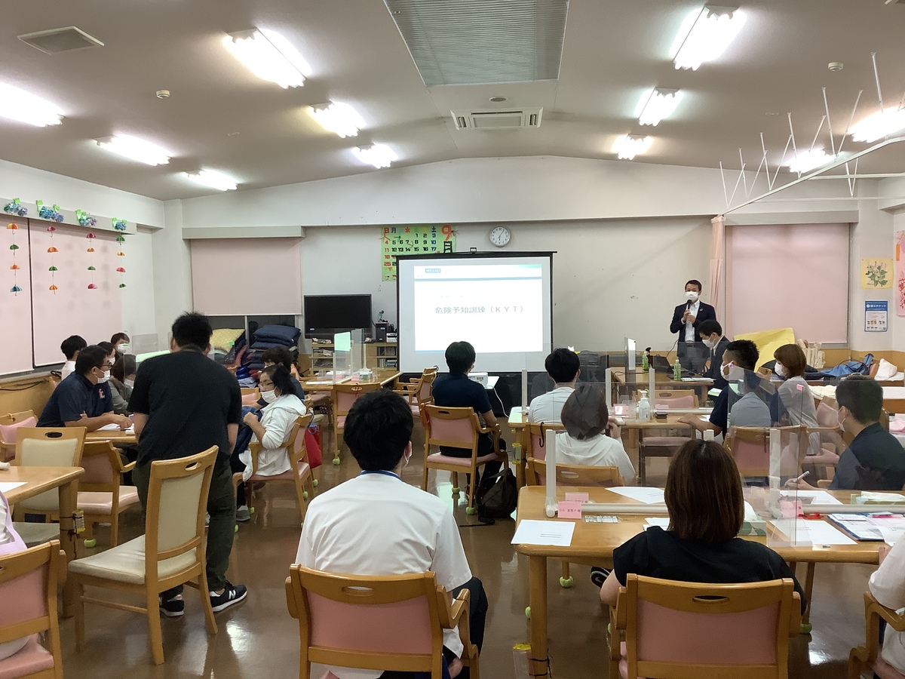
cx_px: 452
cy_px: 340
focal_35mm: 31
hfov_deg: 58.4
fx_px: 810
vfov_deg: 45.4
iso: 100
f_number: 2.4
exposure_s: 1/60
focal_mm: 3.3
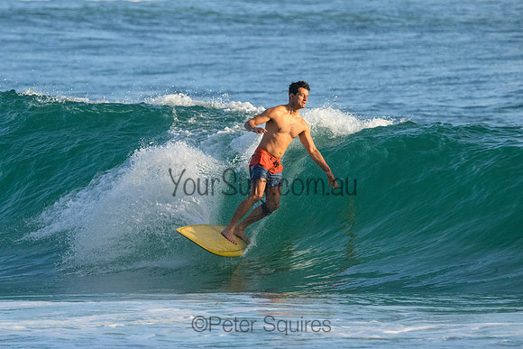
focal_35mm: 704
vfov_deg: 2.0
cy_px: 154
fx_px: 10228
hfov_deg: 2.9
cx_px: 162
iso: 3200
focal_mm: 510
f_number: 11
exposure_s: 1/2000
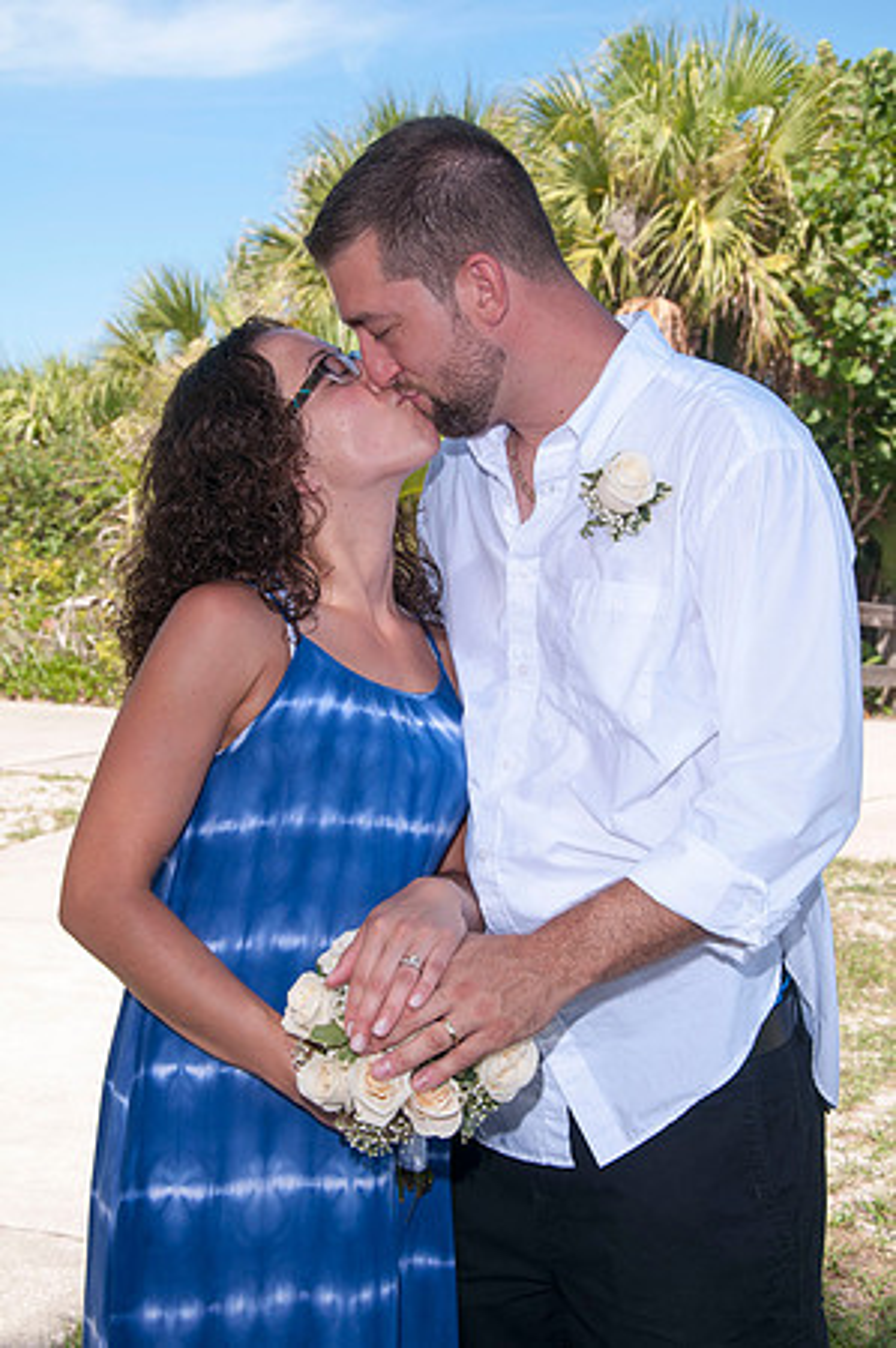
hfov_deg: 23.7
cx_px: 448
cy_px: 674
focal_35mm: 57
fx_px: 2133
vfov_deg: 35.1
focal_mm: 38
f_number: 8
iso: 100
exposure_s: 1/250
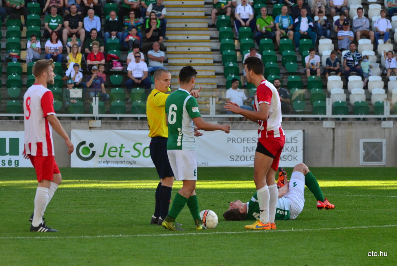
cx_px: 198
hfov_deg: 9.5
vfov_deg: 6.3
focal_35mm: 218
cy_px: 133
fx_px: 2400
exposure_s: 1/800
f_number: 4.8
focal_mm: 145
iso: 400
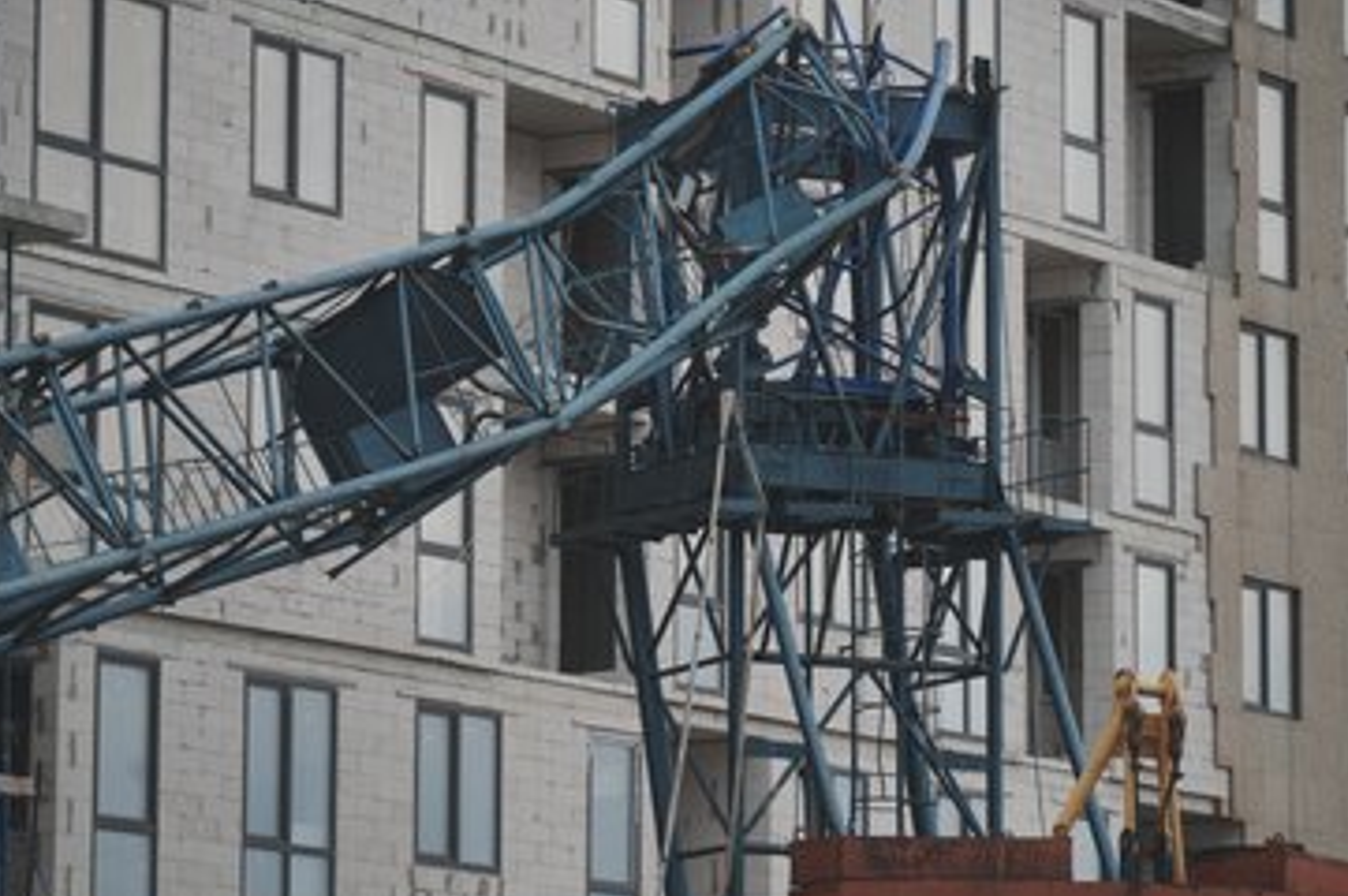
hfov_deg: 11.7
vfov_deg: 7.8
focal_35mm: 176
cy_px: 493
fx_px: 6584
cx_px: 665
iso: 100
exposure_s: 1/500
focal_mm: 159
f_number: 5.6
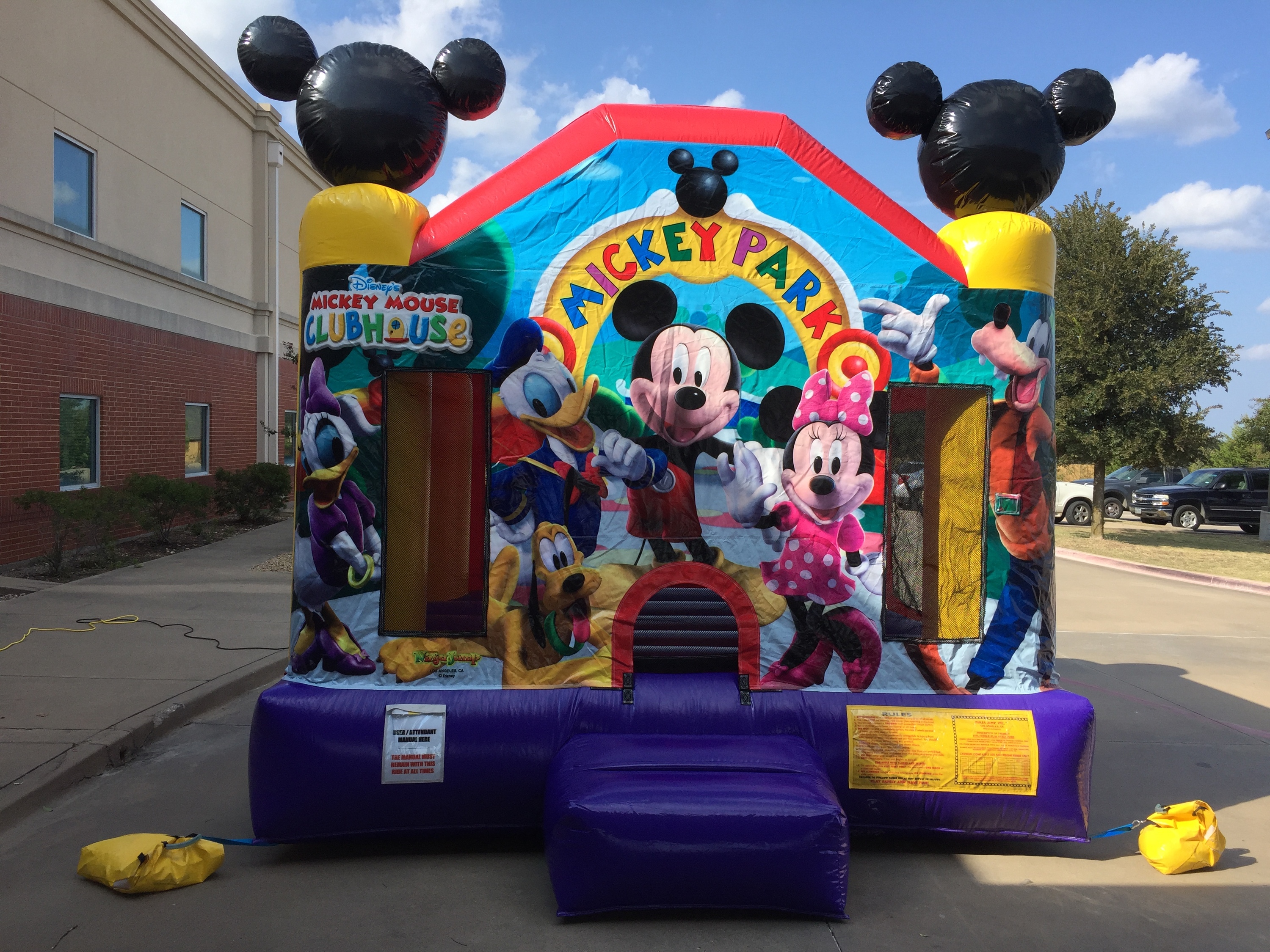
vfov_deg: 48.2
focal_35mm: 29
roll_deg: -0.3
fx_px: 1064
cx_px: 635
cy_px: 476
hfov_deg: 61.7
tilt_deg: -1.3
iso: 32
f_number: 2.2
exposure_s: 1/1464
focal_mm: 4.15
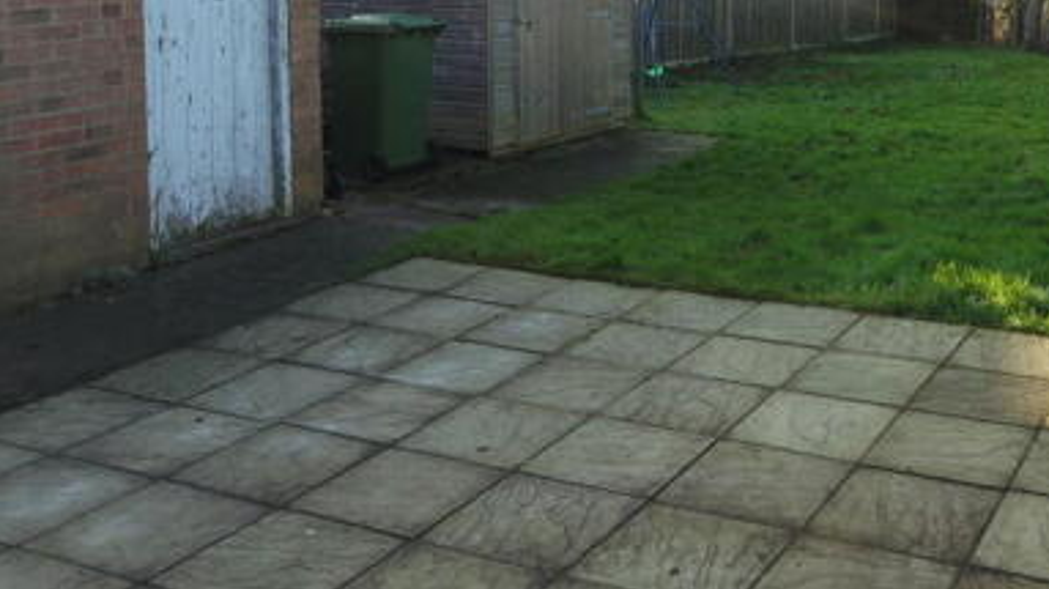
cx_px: 804
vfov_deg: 26.3
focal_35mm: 43
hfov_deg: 45.5
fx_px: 1195
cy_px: 4
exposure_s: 1/180
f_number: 3.5
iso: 100
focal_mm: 16
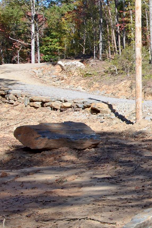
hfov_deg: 14.5
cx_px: 247
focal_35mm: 86
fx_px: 545
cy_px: 98
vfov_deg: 23.6
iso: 125
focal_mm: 24
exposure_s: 1/250
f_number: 8
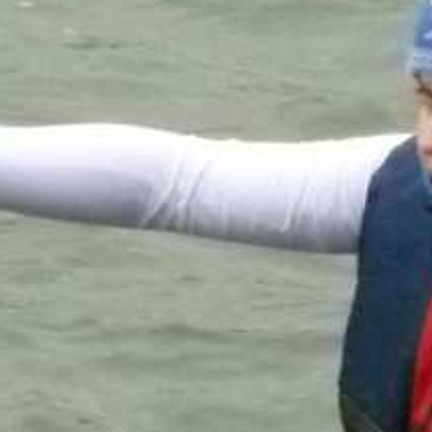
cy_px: 349
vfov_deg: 1.6
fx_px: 15122
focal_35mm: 1071
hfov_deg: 1.6
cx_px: -657
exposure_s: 1/160
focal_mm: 28.7
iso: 800
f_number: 5.3
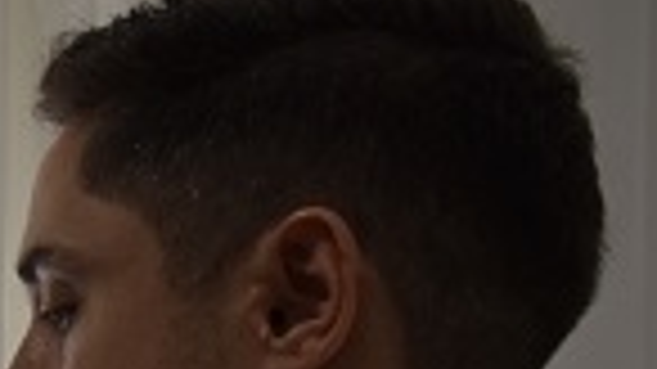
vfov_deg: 6.8
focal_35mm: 170
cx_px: -882
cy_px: 828
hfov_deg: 10.9
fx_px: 2960
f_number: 3.8
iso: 100
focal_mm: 22
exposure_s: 1/13
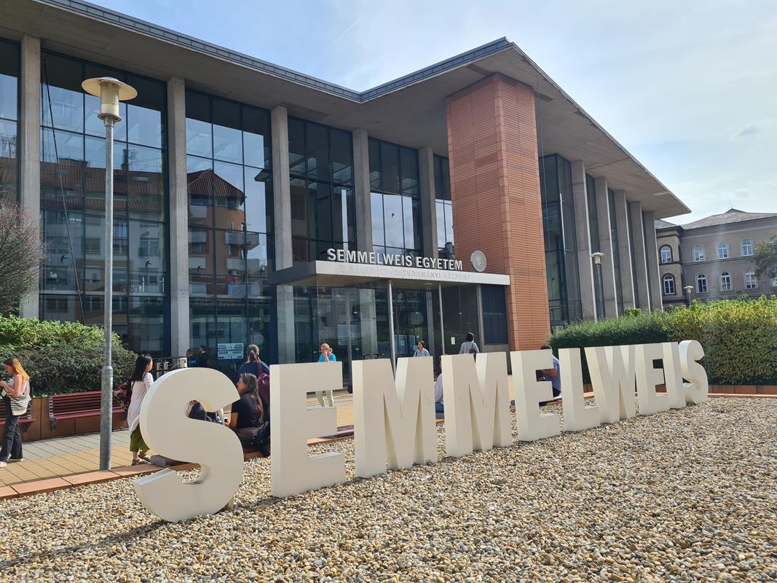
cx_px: 388
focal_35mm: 26
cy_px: 292
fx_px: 584
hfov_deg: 67.3
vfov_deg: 53.1
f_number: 1.8
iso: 50
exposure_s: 1/1900
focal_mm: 5.4
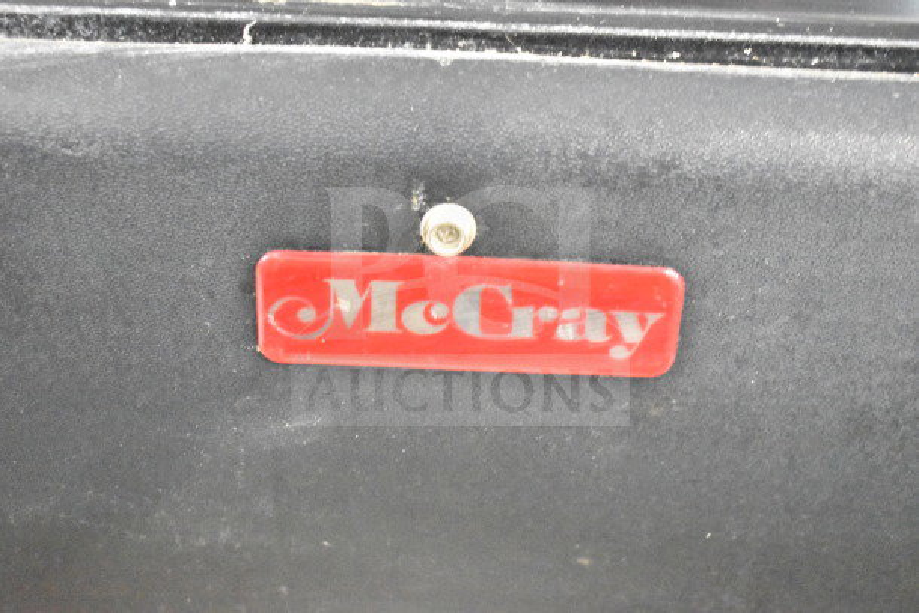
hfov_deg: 36.9
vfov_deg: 25.1
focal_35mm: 54
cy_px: 306
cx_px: 460
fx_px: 1379
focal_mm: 36
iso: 25600
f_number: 4.8
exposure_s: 1/60
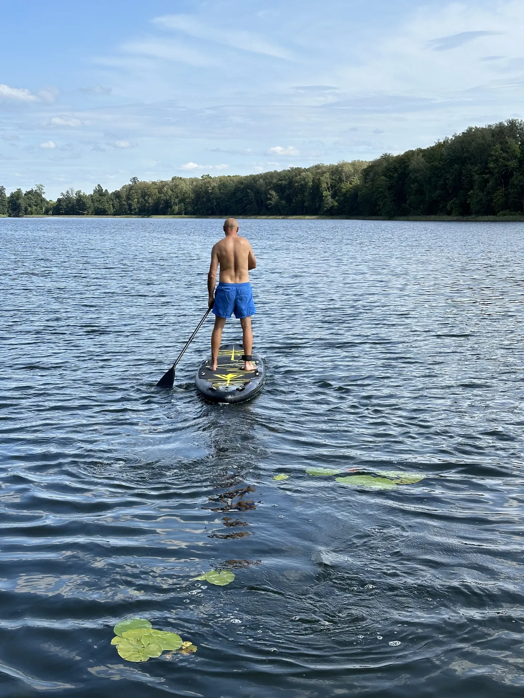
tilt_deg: -7.8
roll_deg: -0.1
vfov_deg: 39.7
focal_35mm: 48
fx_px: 969
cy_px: 349
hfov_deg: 30.3
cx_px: 262
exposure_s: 1/3155
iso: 64
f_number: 1.78
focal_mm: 6.86
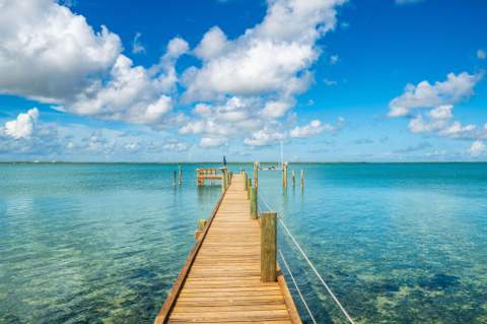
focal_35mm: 30
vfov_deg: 43.5
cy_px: 162
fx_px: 405
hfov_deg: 62.0
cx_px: 244
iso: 80
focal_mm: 30
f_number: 10
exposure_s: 1/200
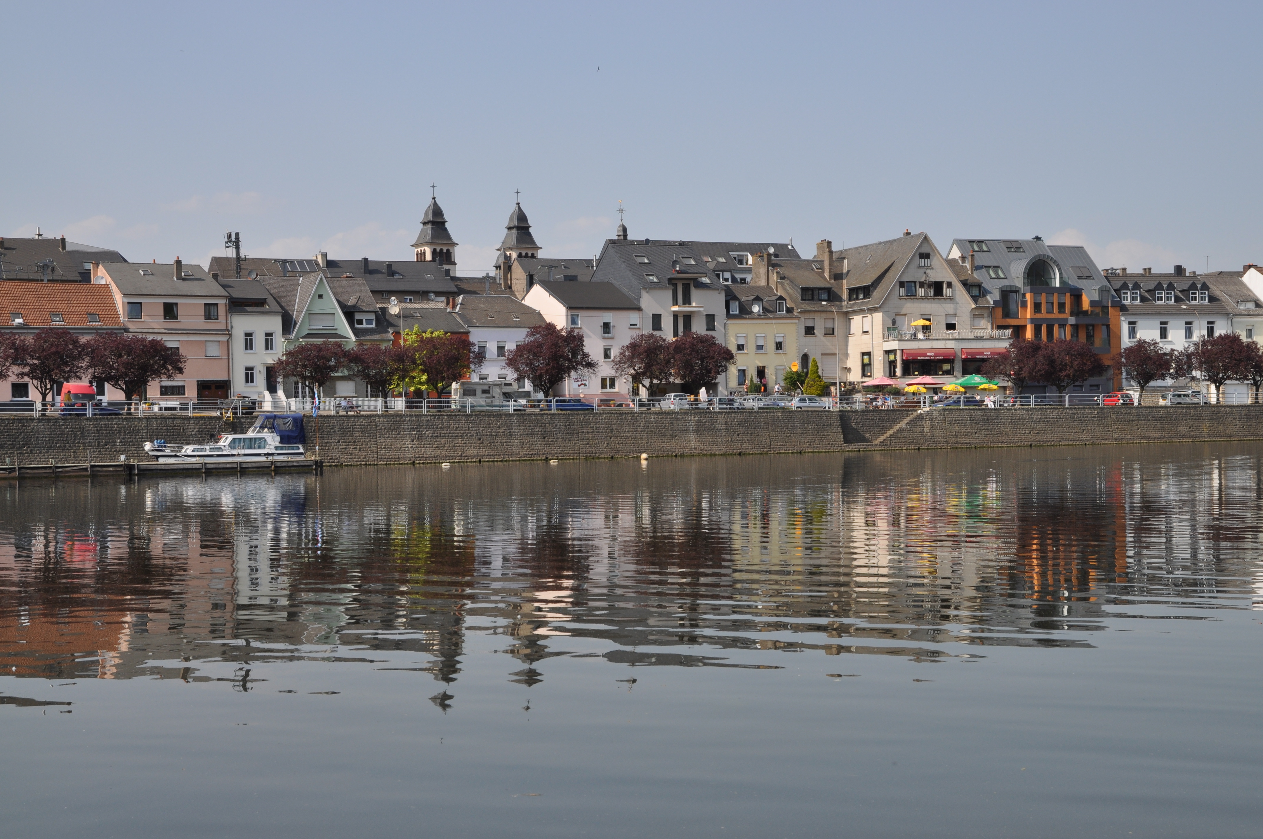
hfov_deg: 38.9
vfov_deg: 26.4
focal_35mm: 51
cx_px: 632
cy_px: 420
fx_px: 1787
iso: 200
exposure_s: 1/400
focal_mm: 34
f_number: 10
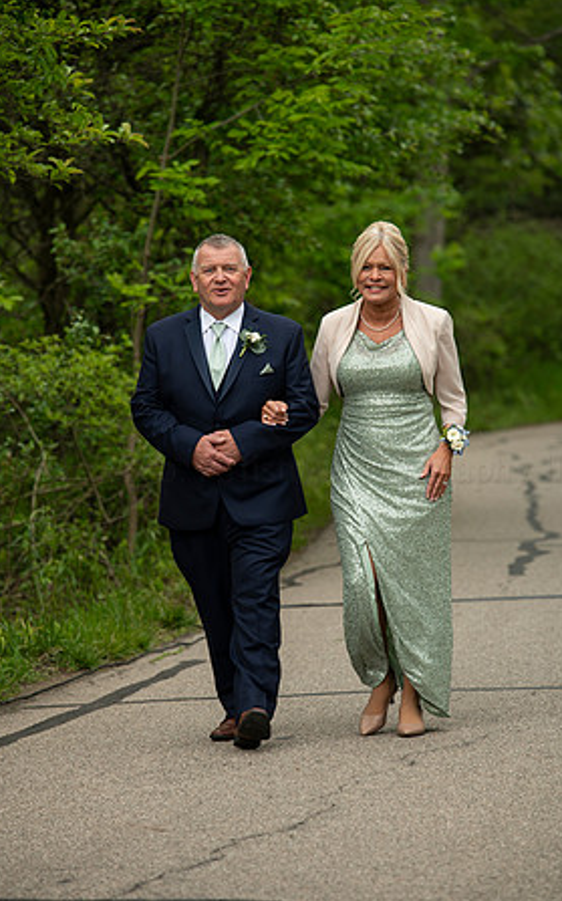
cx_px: 287
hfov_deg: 6.4
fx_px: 5029
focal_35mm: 205
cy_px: 452
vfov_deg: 10.2
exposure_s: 1/160
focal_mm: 200
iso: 320
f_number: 4.5
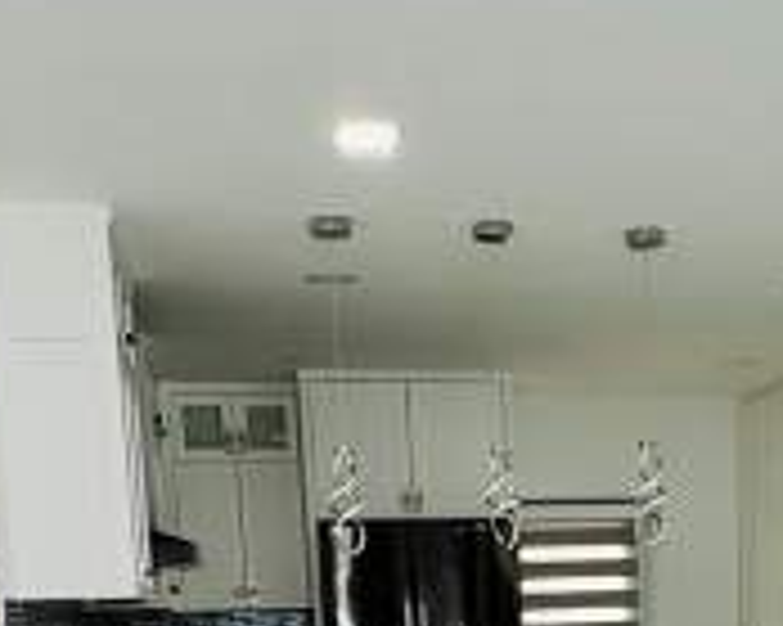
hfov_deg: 29.6
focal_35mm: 63
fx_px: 1459
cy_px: 928
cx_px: 585
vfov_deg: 20.8
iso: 40
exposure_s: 1/126
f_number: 2.2
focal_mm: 2.22
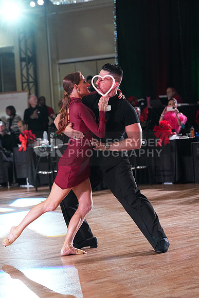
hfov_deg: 10.8
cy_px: 149
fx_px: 1052
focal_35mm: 127
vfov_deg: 16.1
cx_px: 100
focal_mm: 127
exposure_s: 1/400
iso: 6400
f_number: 5
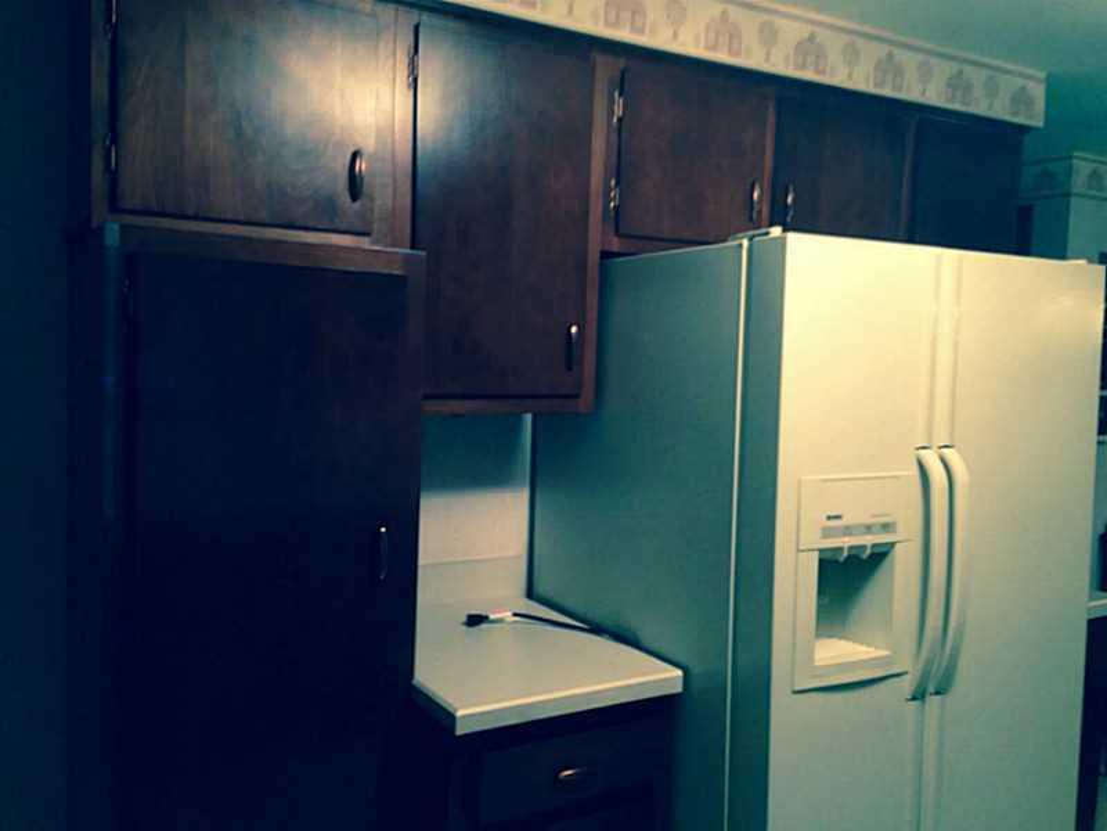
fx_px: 1055
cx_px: 554
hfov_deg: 55.4
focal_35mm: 33
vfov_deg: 42.9
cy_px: 416
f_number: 2.4
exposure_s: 1/20
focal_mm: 4.12
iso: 160
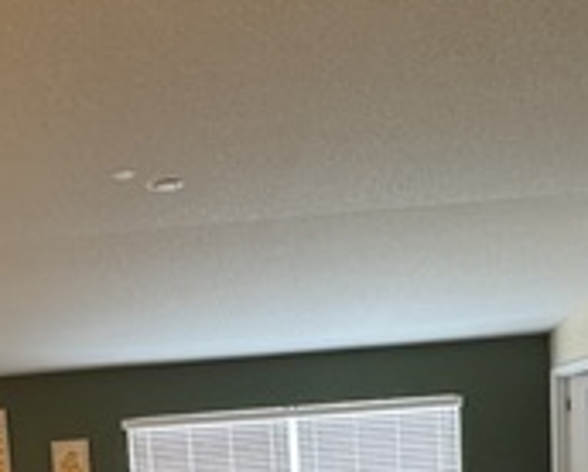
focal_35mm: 53
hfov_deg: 34.8
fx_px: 923
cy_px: 585
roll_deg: +4.2
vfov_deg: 25.4
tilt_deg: -6.6
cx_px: 176
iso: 500
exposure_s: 1/60
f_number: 2.2
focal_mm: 2.22
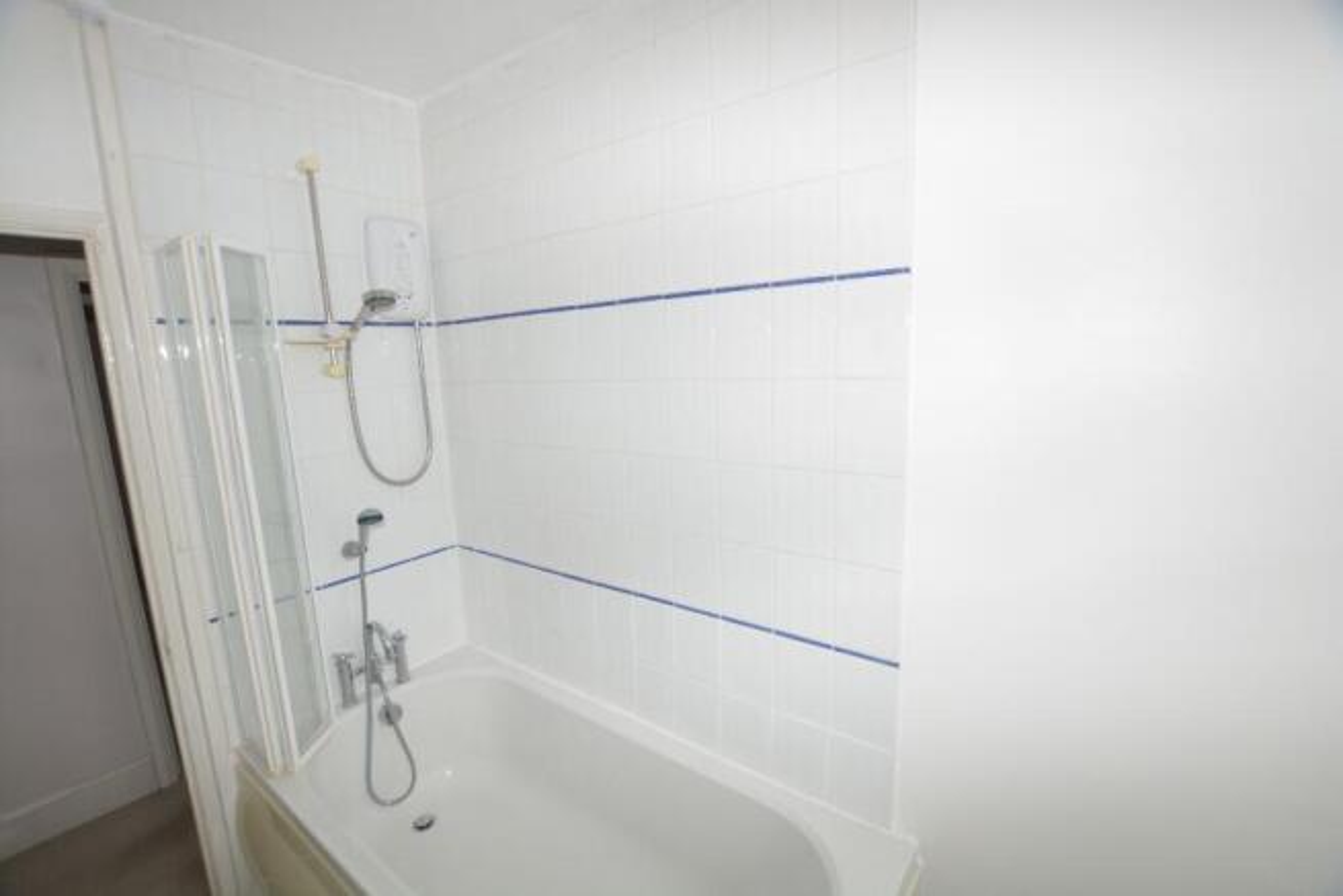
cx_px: 672
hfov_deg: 100.4
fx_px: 560
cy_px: 448
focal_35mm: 15
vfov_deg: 77.4
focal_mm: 10
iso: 200
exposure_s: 1/80
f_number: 4.5
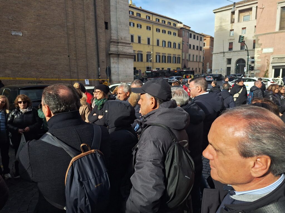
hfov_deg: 73.9
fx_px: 189
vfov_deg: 58.9
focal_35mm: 23
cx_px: 142
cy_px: 106
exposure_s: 1/1689
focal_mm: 5.54
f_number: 1.8
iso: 40
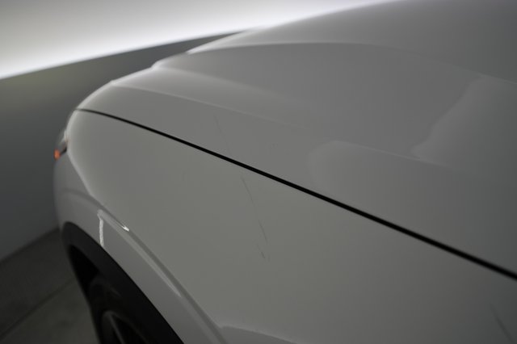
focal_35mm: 26
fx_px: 373
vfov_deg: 49.5
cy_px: 172
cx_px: 258
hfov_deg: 69.4
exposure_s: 1/60
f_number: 4
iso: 320
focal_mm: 26
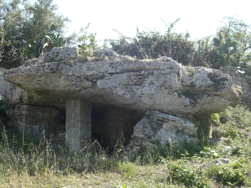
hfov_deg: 49.0
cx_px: 126
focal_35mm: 38
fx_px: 276
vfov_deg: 37.7
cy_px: 94
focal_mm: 7.9
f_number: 4
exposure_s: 1/320
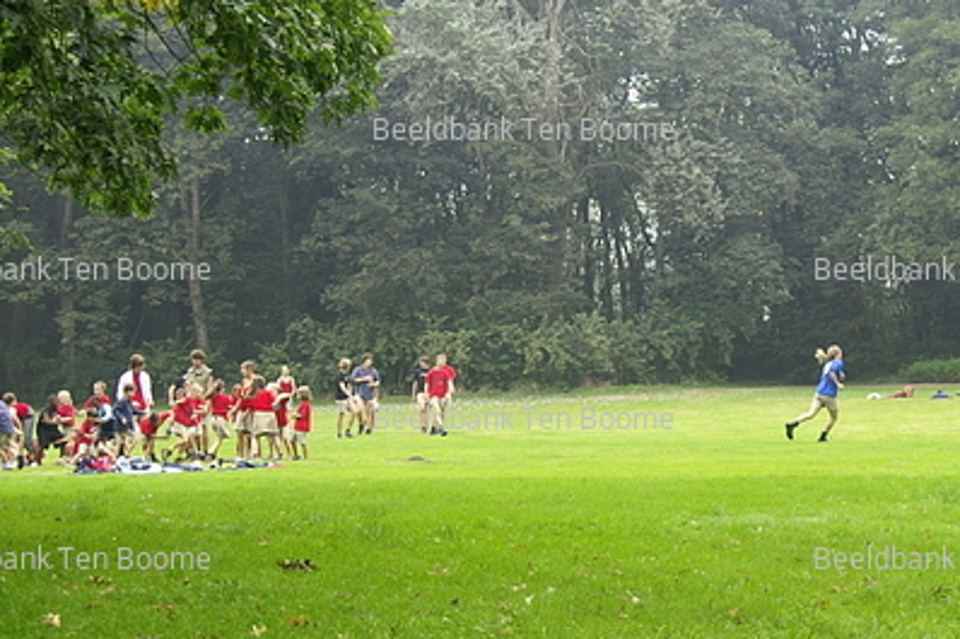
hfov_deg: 18.8
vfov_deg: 12.7
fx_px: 2879
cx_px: 678
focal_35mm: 108
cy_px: 327
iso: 100
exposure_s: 1/160
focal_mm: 28
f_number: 3.2
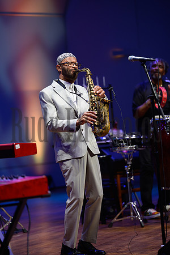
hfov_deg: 10.2
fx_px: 956
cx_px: 85
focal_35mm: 135
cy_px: 128
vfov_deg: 15.2
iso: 800
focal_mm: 135
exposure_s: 1/400
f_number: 2.8
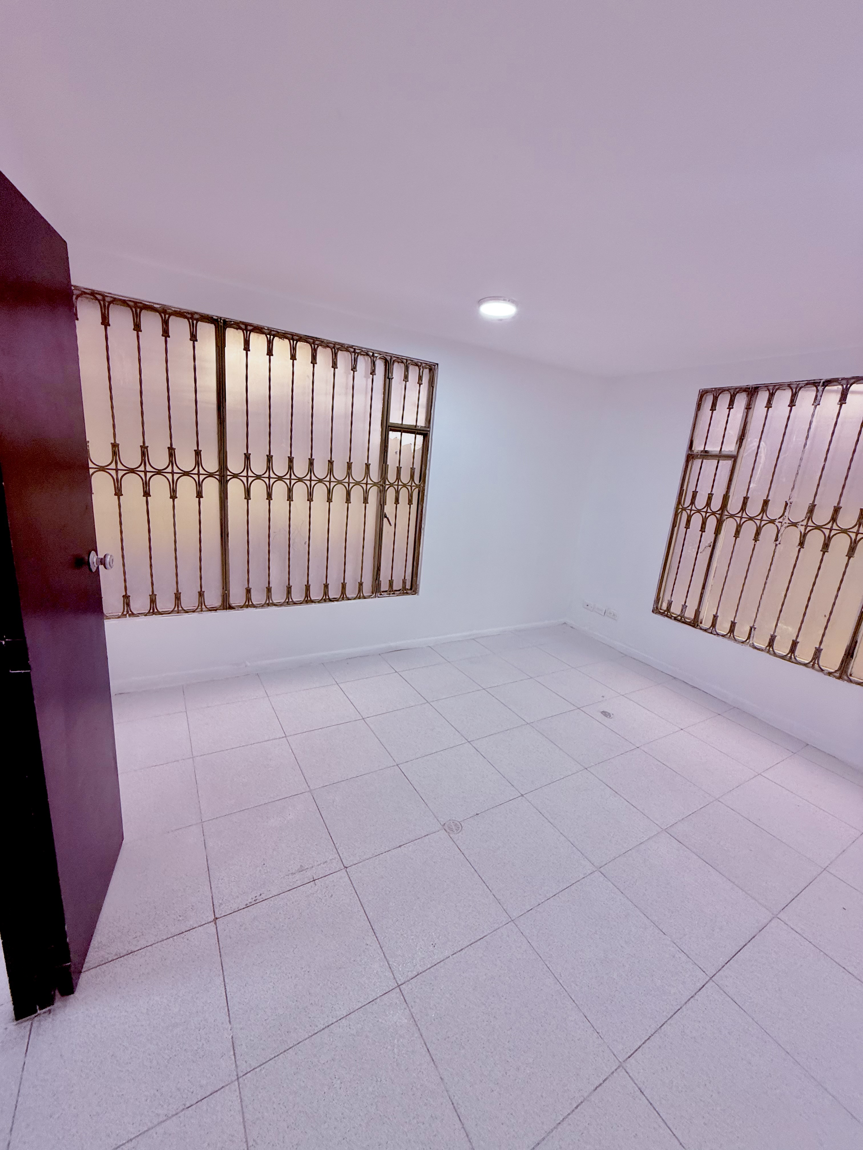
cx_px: 432
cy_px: 575
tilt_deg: -13.1
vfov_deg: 102.1
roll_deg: -5.4
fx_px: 465
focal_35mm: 14
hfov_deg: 85.7
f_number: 2.2
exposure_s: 1/120
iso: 160
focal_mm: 2.22
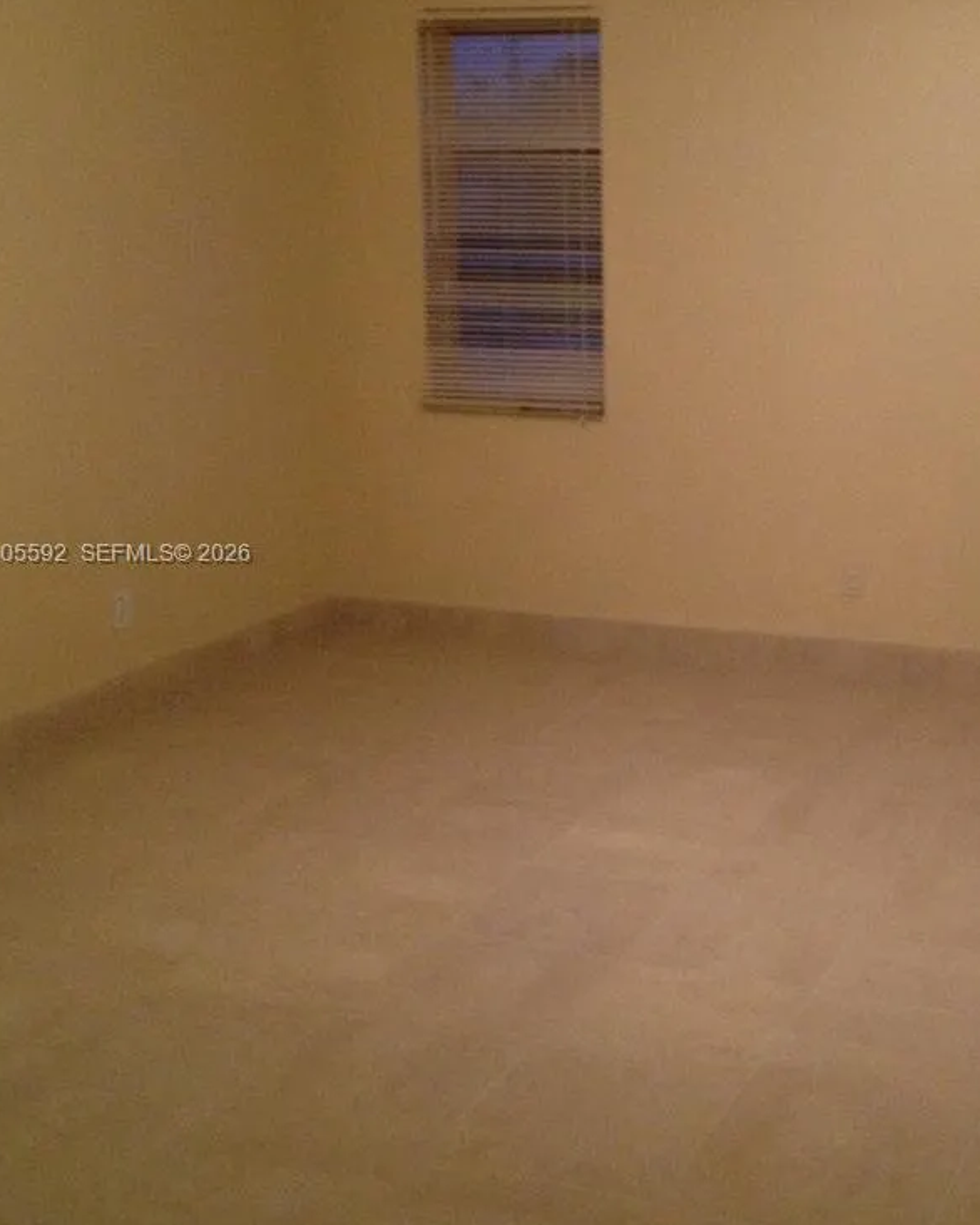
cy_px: 556
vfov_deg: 33.5
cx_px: 694
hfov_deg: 26.9
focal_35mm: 56
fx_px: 2029
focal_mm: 4.28
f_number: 2.4
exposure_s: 1/20
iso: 400
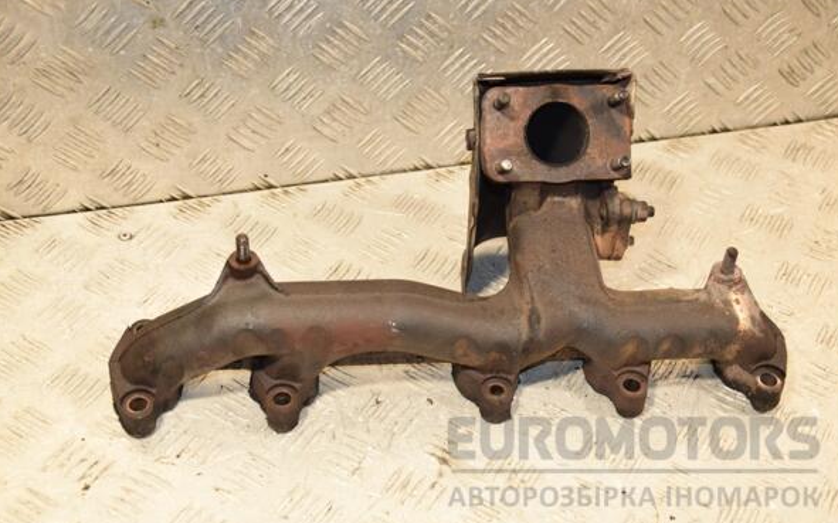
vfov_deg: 22.0
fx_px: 1347
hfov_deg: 34.6
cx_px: 421
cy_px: 249
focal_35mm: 59
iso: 800
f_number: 5.6
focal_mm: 38
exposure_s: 1/200
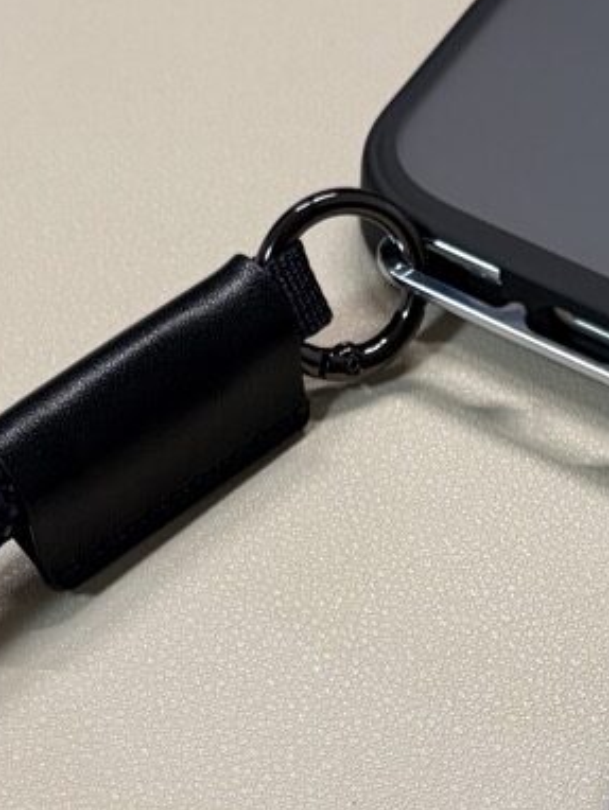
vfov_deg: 19.9
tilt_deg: -55.3
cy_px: 577
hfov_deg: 15.1
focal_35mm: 98
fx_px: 2296
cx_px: 403
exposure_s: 1/50
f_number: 1.6
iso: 80
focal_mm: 5.96
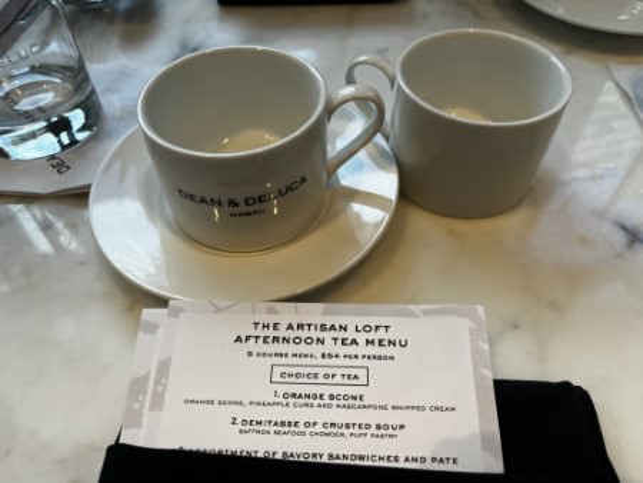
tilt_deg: -51.5
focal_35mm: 26
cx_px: 322
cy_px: 242
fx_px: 483
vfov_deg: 53.1
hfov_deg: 67.3
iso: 40
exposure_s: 1/223
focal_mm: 5.1
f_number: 1.6
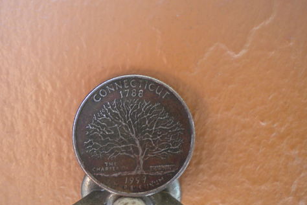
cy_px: 125
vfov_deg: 25.0
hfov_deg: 36.9
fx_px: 460
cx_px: 153
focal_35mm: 54
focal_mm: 7.4
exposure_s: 1/53.6
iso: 109
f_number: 3.5
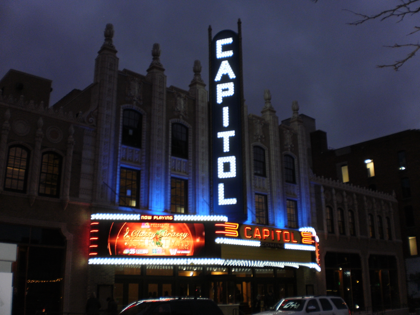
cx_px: 210
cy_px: 158
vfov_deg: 37.7
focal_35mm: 38
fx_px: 461
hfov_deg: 49.0
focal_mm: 6.3
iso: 125
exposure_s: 1/30
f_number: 3.1
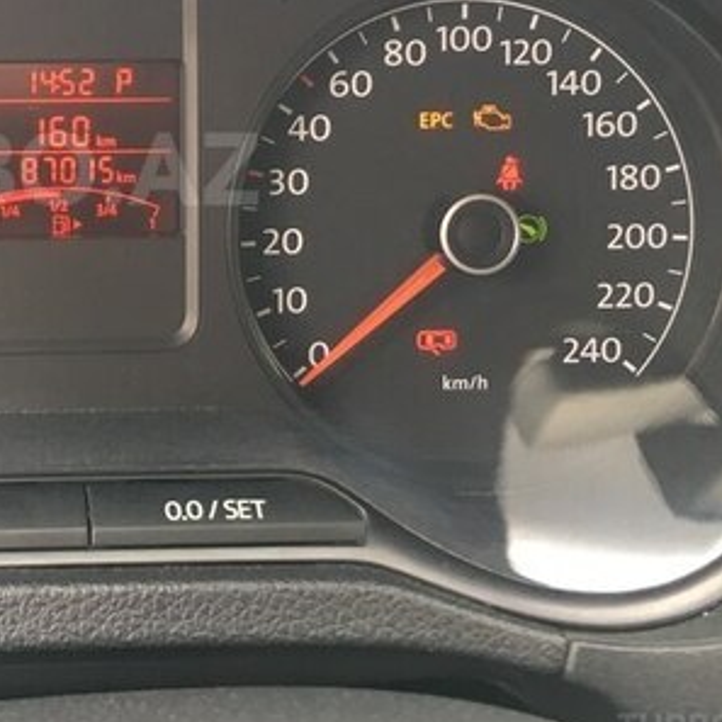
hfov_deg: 28.3
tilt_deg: -24.2
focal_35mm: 57
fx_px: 1345
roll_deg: -1.1
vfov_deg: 29.5
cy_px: 169
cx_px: 10
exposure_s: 1/33
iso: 32
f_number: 2.2
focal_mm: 4.15
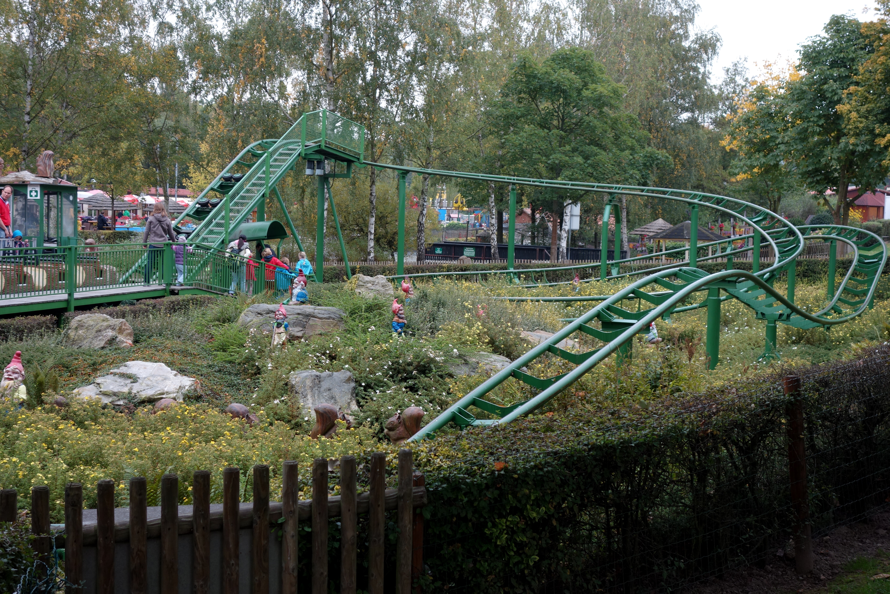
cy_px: 297
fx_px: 1261
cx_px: 445
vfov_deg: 26.5
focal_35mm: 51
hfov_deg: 38.9
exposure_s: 1/80
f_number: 3.5
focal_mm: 19.1
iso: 125
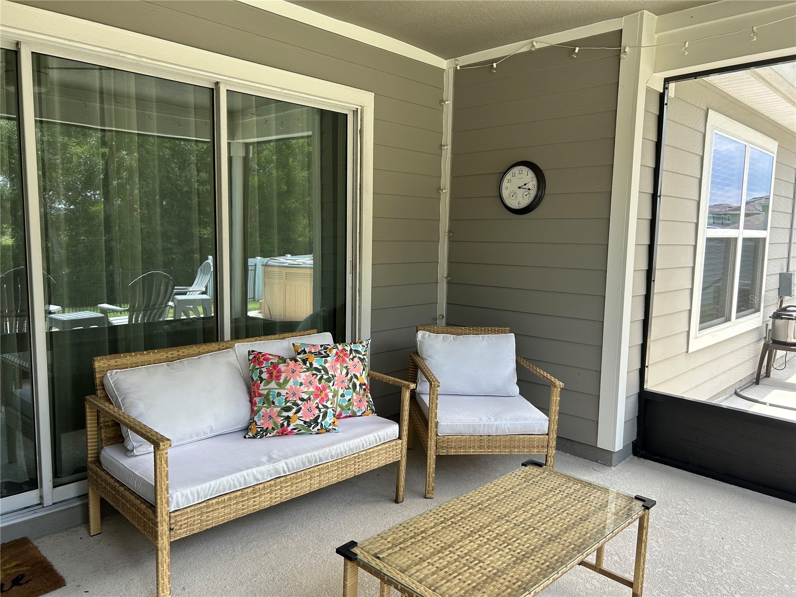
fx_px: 598
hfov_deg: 67.3
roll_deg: -0.5
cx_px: 398
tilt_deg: -6.5
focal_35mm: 26
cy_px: 298
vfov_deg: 53.1
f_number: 1.5
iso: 50
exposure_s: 1/319
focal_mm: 5.7
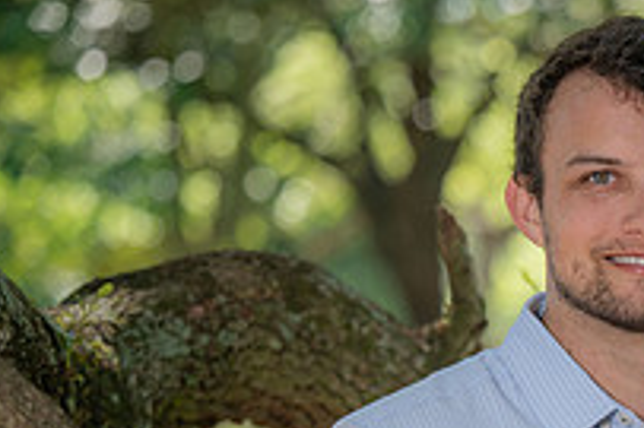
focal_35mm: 263
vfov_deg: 5.2
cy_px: 556
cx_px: 850
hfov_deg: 7.7
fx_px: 4701
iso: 100
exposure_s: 1/125
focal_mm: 92
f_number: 3.2
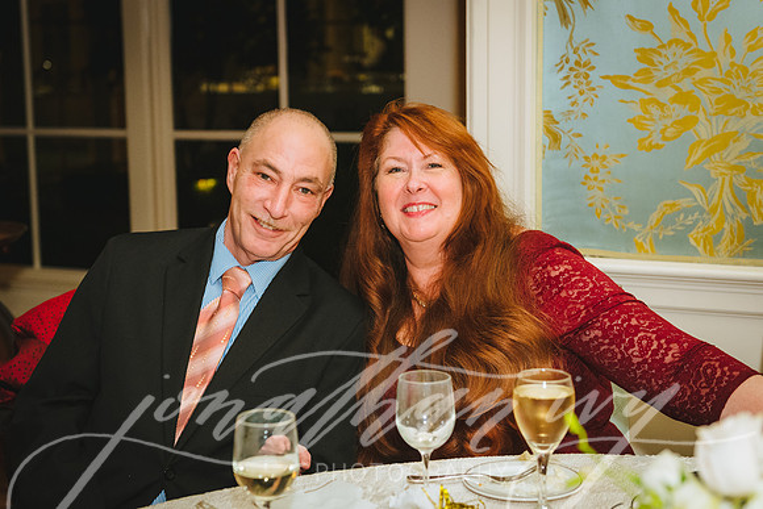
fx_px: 1325
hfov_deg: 32.1
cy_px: 230
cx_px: 351
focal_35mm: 63
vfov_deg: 21.7
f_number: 4
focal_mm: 55
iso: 3200
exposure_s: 1/160
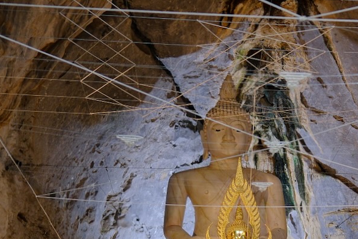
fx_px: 875
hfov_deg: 23.1
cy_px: 189
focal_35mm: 88
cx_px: 217
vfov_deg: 15.5
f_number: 1.2
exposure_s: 1/60
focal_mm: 27
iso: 320
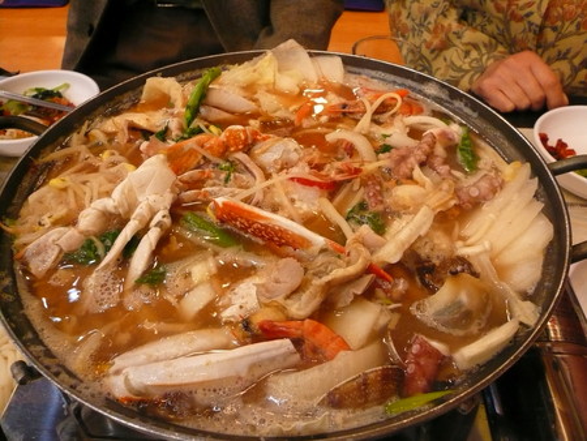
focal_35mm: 28
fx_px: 475
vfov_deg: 49.8
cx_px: 294
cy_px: 220
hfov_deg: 63.4
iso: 400
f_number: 2.8
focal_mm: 4.6
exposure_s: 1/30
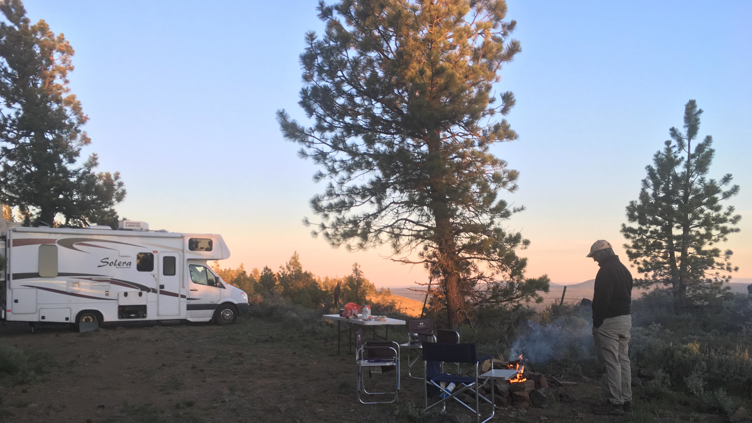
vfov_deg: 36.4
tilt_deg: -0.8
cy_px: 274
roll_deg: +0.9
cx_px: 376
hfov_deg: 61.0
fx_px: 638
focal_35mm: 32
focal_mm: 4.15
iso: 32
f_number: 2.2
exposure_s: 1/120
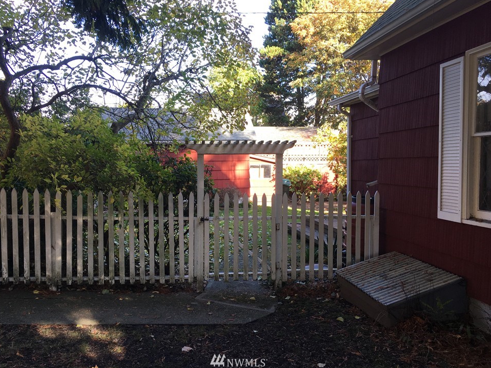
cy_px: 183
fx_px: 440
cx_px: 239
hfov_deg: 58.4
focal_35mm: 31
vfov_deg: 45.4
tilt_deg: -2.4
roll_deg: +0.6
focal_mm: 4.15
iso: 32
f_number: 2.2
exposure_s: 1/120
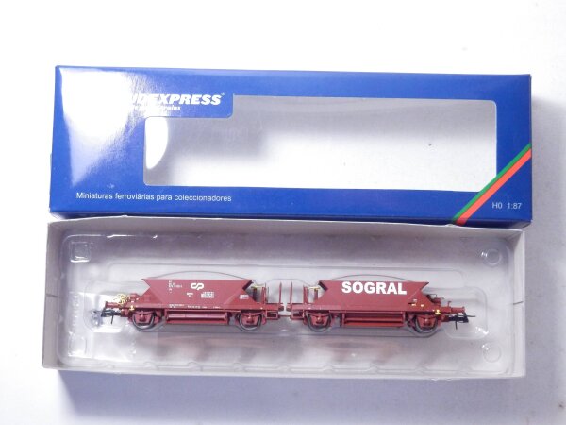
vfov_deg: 22.3
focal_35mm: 66
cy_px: 212
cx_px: 283
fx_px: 1079
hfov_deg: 29.4
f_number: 4.4
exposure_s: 1/160
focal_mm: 11.9
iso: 1000
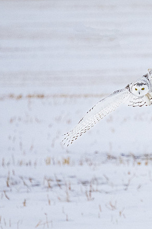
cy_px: 89
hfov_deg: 1.1
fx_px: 8100
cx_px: 222
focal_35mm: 1279
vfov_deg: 1.6
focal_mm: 400
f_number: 5.6
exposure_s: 1/2000
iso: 2800
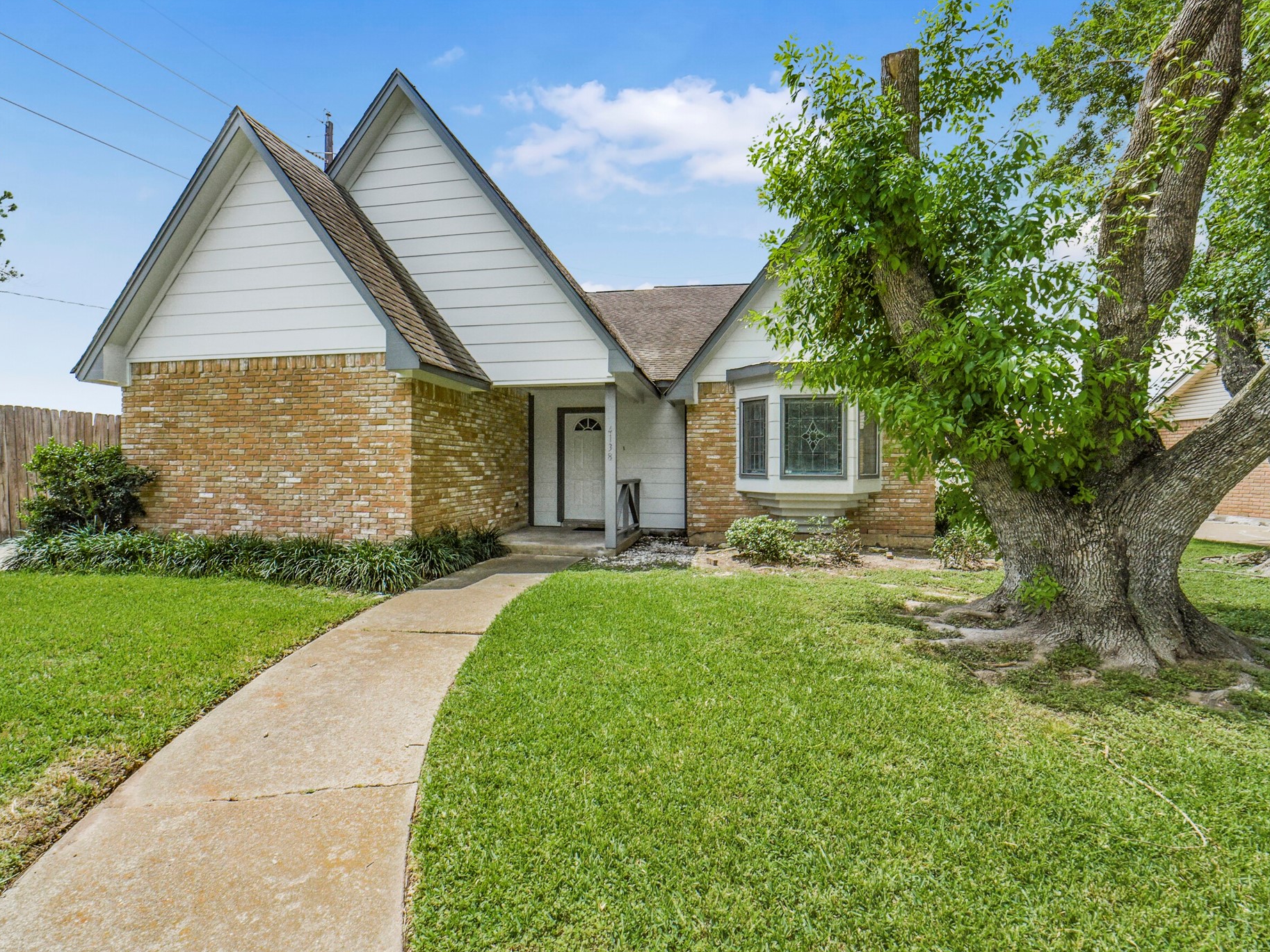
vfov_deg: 78.1
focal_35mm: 16
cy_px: 493
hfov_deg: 94.5
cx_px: 615
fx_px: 587
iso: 500
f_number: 11
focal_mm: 14
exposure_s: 1/2000
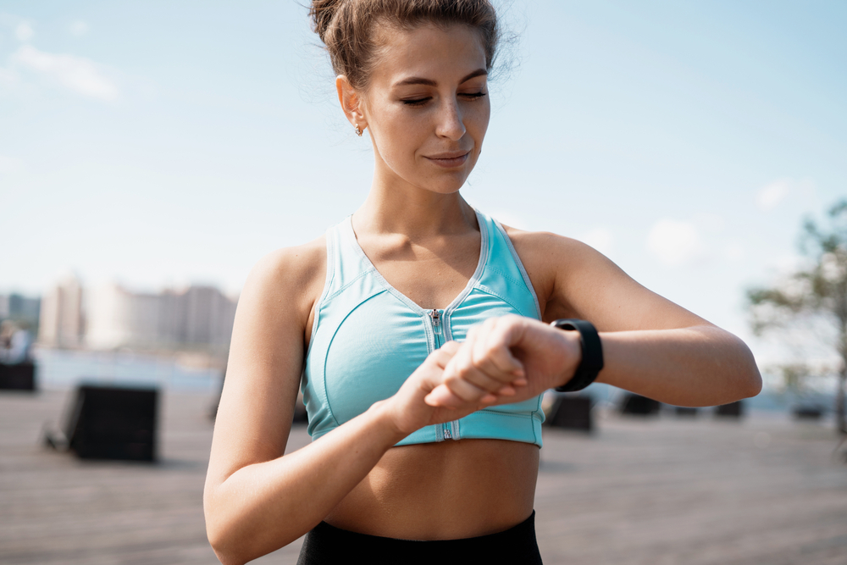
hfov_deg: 39.6
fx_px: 1176
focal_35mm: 50
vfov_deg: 27.0
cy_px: 282
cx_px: 424
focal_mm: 50
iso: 100
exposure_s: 1/1600
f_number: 2.5
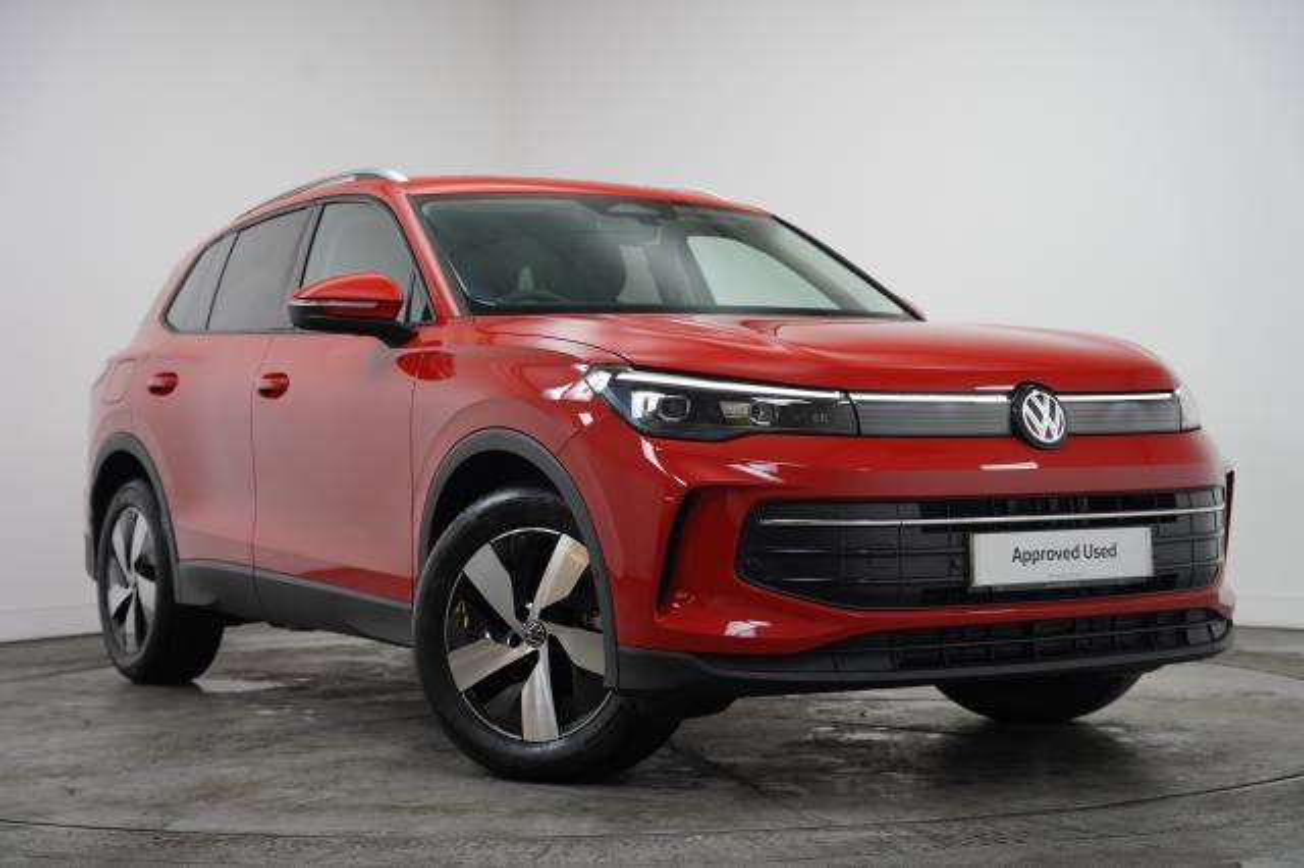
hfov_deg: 35.2
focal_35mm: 57
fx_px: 2053
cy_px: 434
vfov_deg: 23.9
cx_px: 652
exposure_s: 1/160
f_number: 4
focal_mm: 56.7
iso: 1250
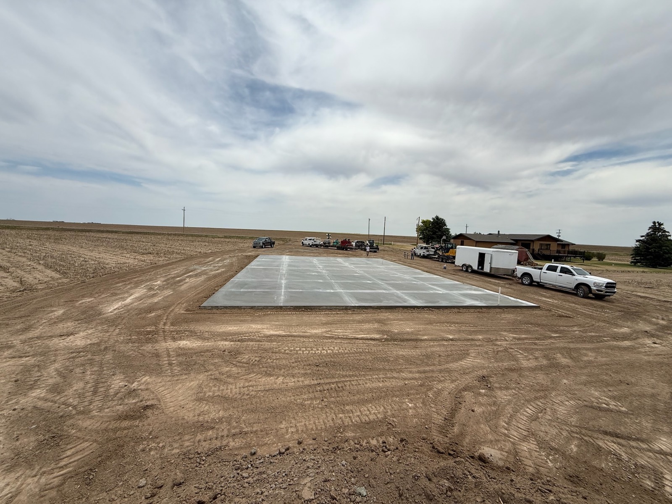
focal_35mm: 14
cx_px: 336
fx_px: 272
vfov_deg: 85.7
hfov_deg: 102.1
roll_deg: -3.0
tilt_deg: -3.7
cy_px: 252
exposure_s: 1/4762
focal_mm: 2.22
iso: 50
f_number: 2.2
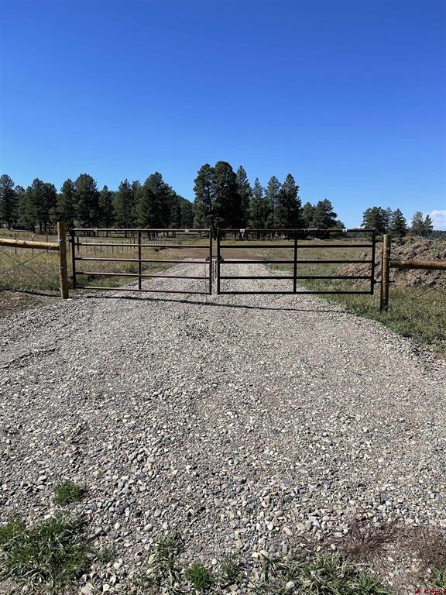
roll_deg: -0.8
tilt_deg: -6.4
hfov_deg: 54.9
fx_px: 429
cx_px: 223
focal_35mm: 25
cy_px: 298
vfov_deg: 69.4
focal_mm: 5.1
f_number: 1.6
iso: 32
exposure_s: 1/3559
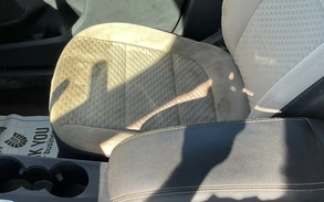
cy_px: 146
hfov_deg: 47.1
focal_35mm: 42
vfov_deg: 30.1
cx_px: 145
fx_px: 371
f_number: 1.8
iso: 20
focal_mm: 3
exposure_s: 1/122
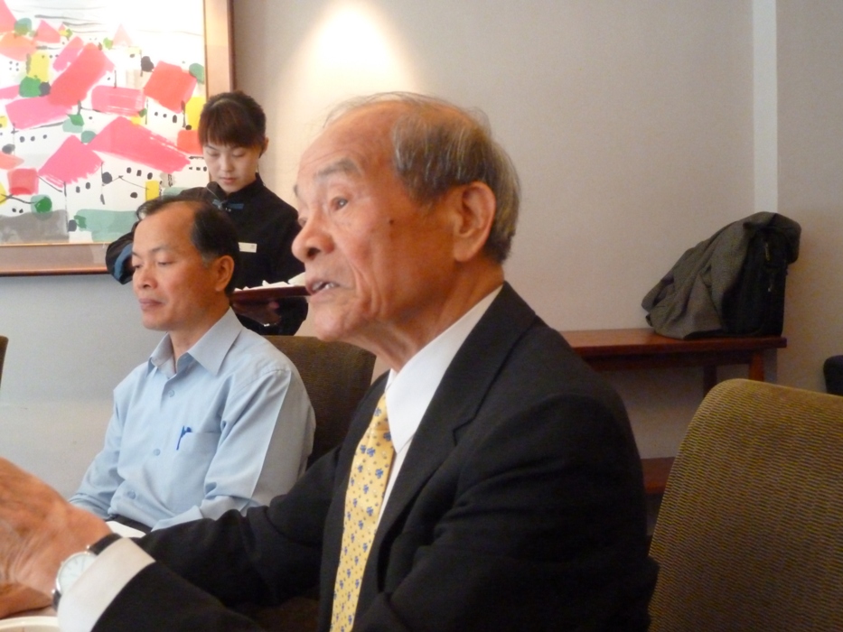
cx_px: 422
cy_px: 316
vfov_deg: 38.7
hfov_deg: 50.1
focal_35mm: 37
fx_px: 901
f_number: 3.6
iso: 800
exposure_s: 1/30
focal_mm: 6.1
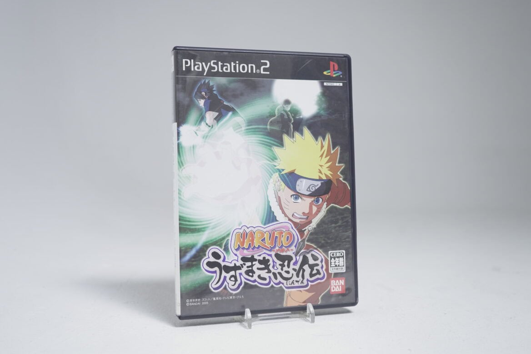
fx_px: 561
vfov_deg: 35.1
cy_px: 176
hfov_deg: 50.7
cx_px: 266
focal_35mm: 38
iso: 640
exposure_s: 1/25
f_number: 5.6
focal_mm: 37
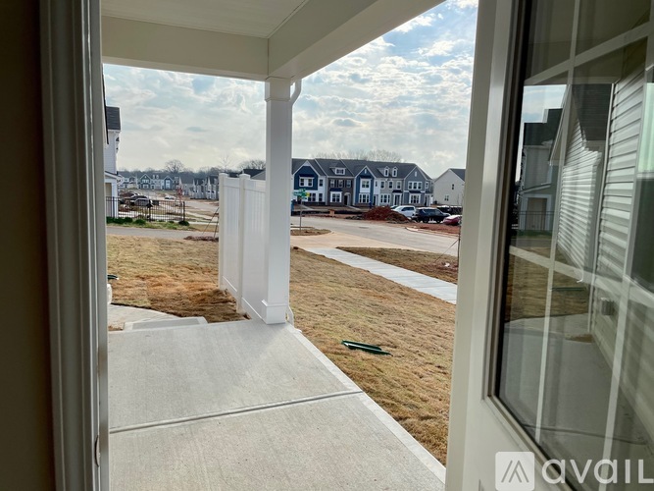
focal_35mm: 26
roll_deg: -1.9
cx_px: 327
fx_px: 491
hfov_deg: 67.3
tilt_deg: -7.1
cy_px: 246
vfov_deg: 53.0
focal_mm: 4.2
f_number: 1.6
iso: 32
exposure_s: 1/3300
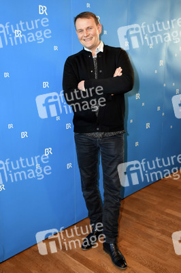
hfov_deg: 38.3
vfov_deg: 55.1
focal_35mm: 34
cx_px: 90
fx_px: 261
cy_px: 136
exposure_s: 1/160
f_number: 4.5
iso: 1400
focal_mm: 23
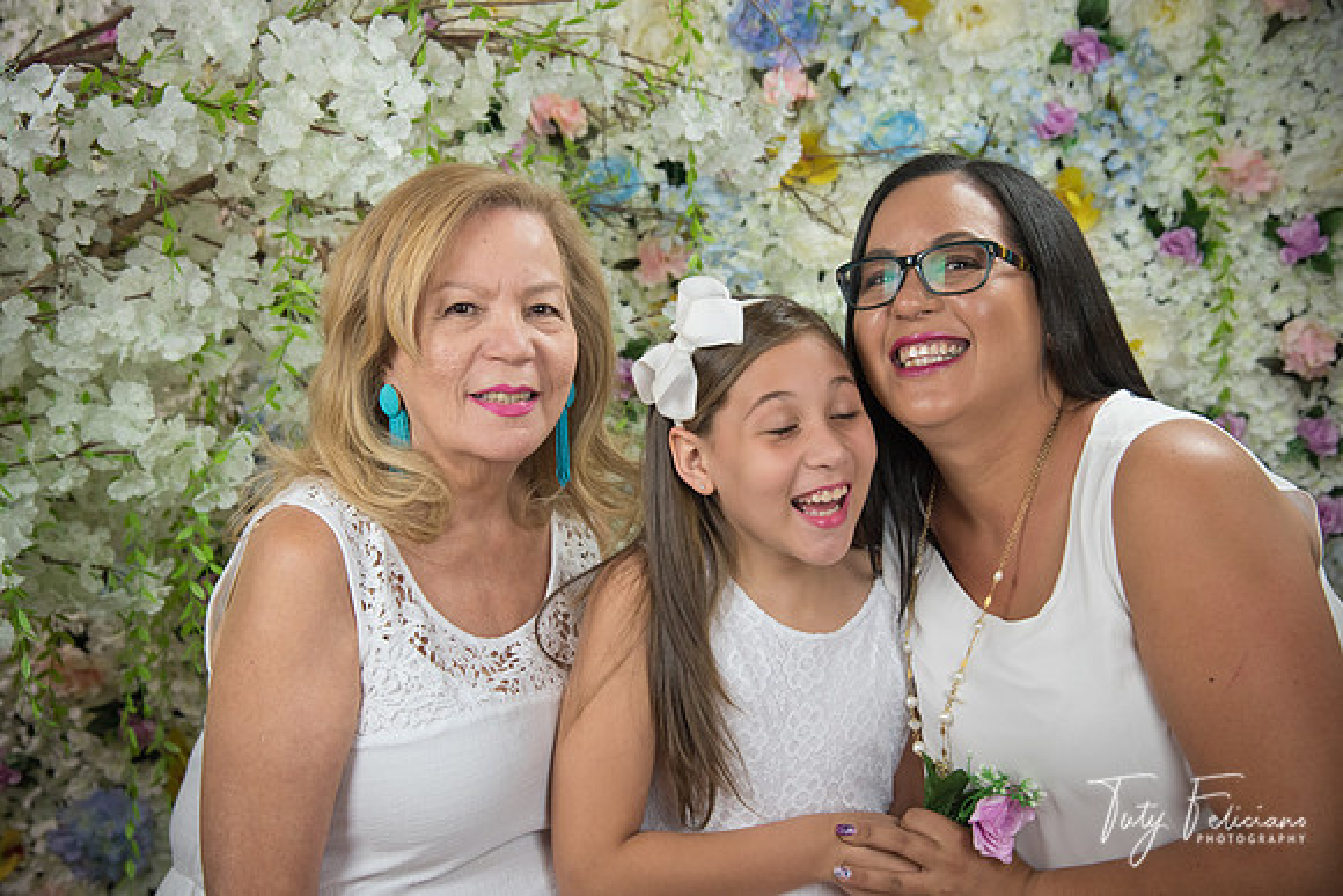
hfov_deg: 36.2
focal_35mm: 55
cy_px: 448
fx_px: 2052
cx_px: 672
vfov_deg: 24.6
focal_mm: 55
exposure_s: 1/125
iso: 1250
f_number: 5
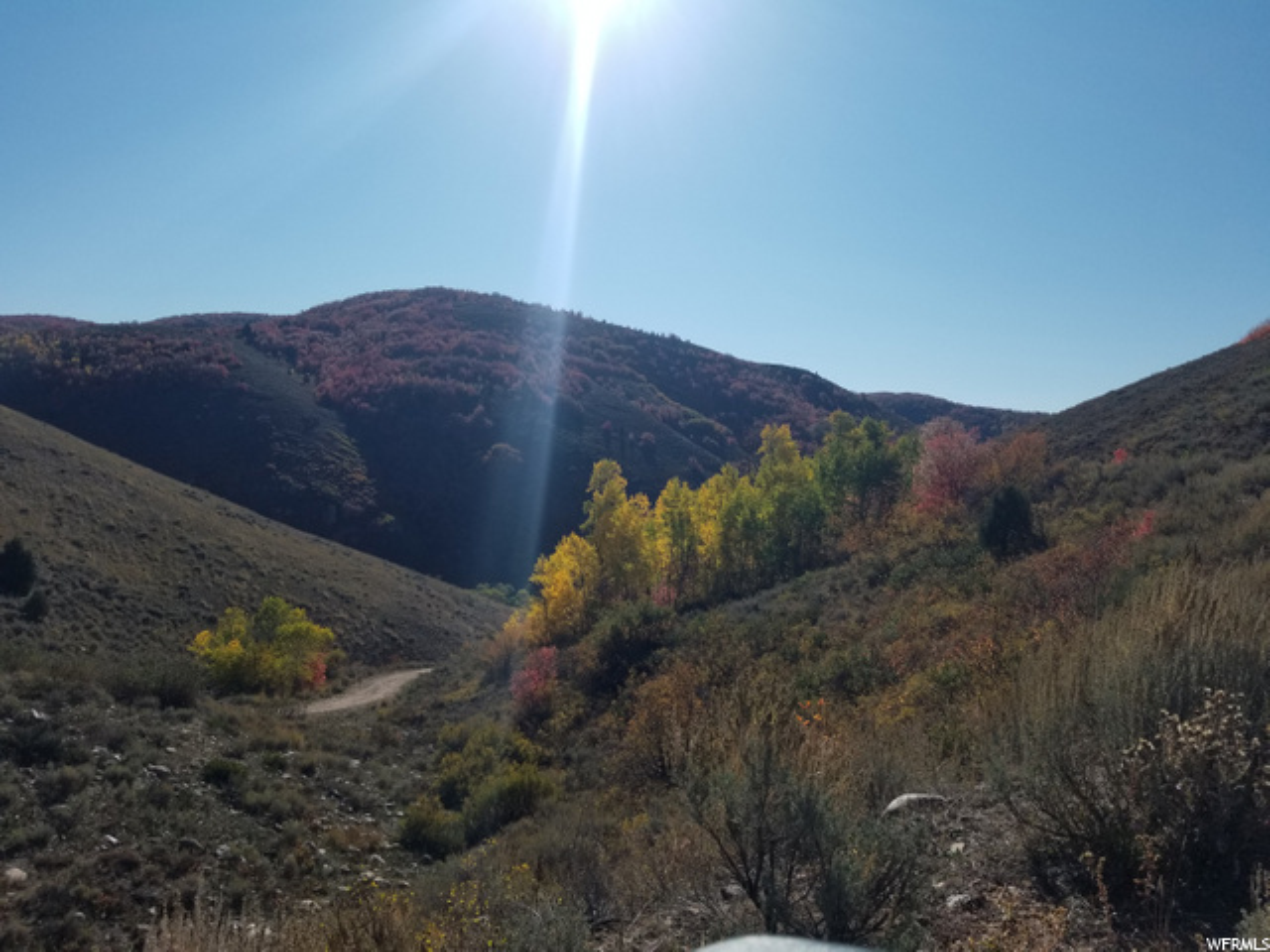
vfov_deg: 53.1
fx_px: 954
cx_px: 635
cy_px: 476
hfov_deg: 67.3
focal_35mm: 26
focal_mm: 4.25
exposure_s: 1/6384
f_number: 1.7
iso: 50
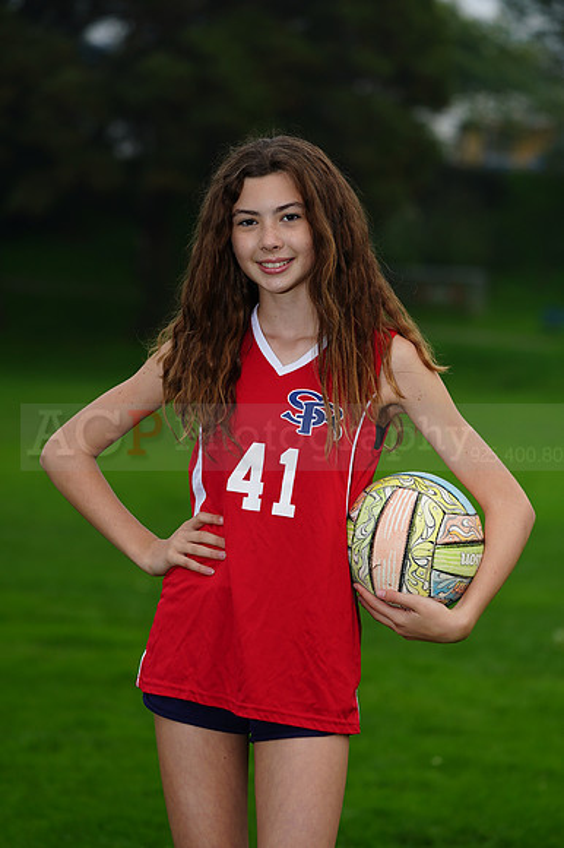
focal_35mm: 171
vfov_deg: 12.0
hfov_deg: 8.0
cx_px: 282
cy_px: 424
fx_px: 4023
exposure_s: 1/250
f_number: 5.6
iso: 200
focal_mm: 171
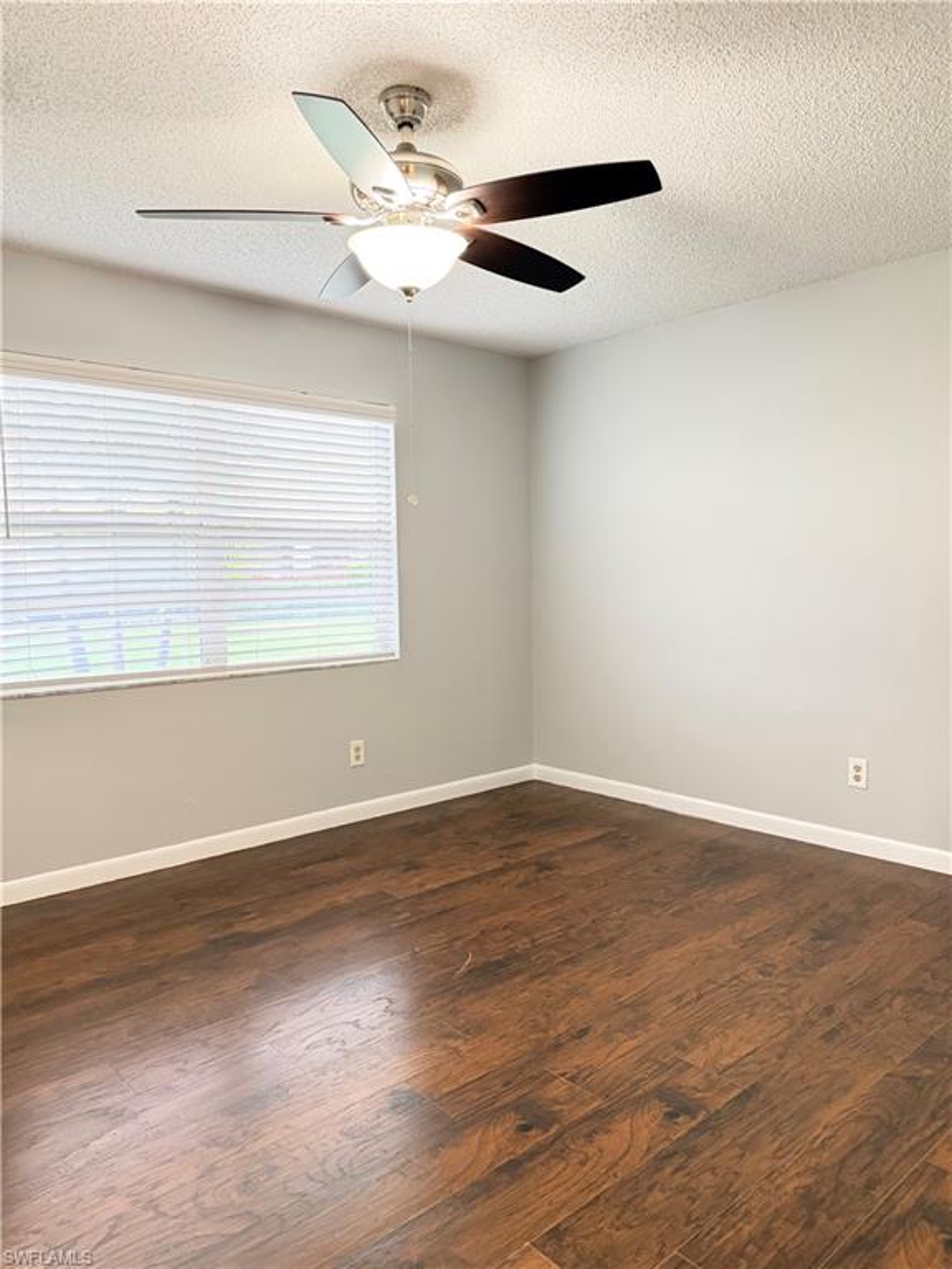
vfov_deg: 71.6
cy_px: 634
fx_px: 880
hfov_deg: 56.8
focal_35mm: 24
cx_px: 476
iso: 800
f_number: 1.78
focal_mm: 6.76
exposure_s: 1/60
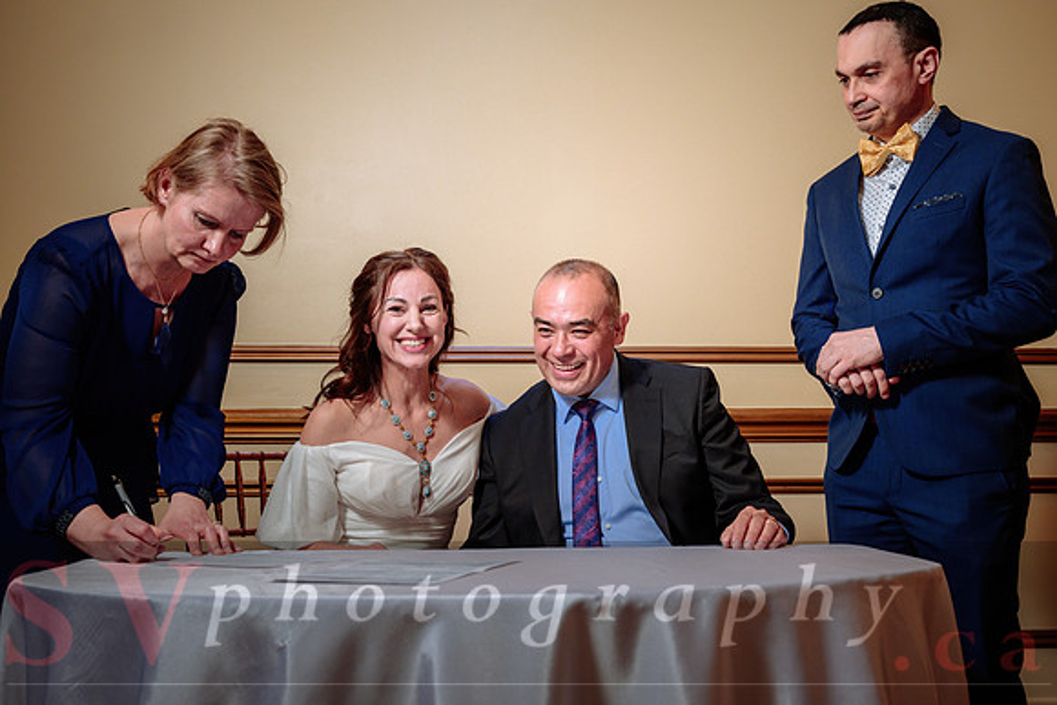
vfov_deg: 33.0
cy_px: 353
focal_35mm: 41
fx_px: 1192
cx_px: 579
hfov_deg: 47.7
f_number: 4.5
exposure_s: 1/200
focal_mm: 37
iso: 500
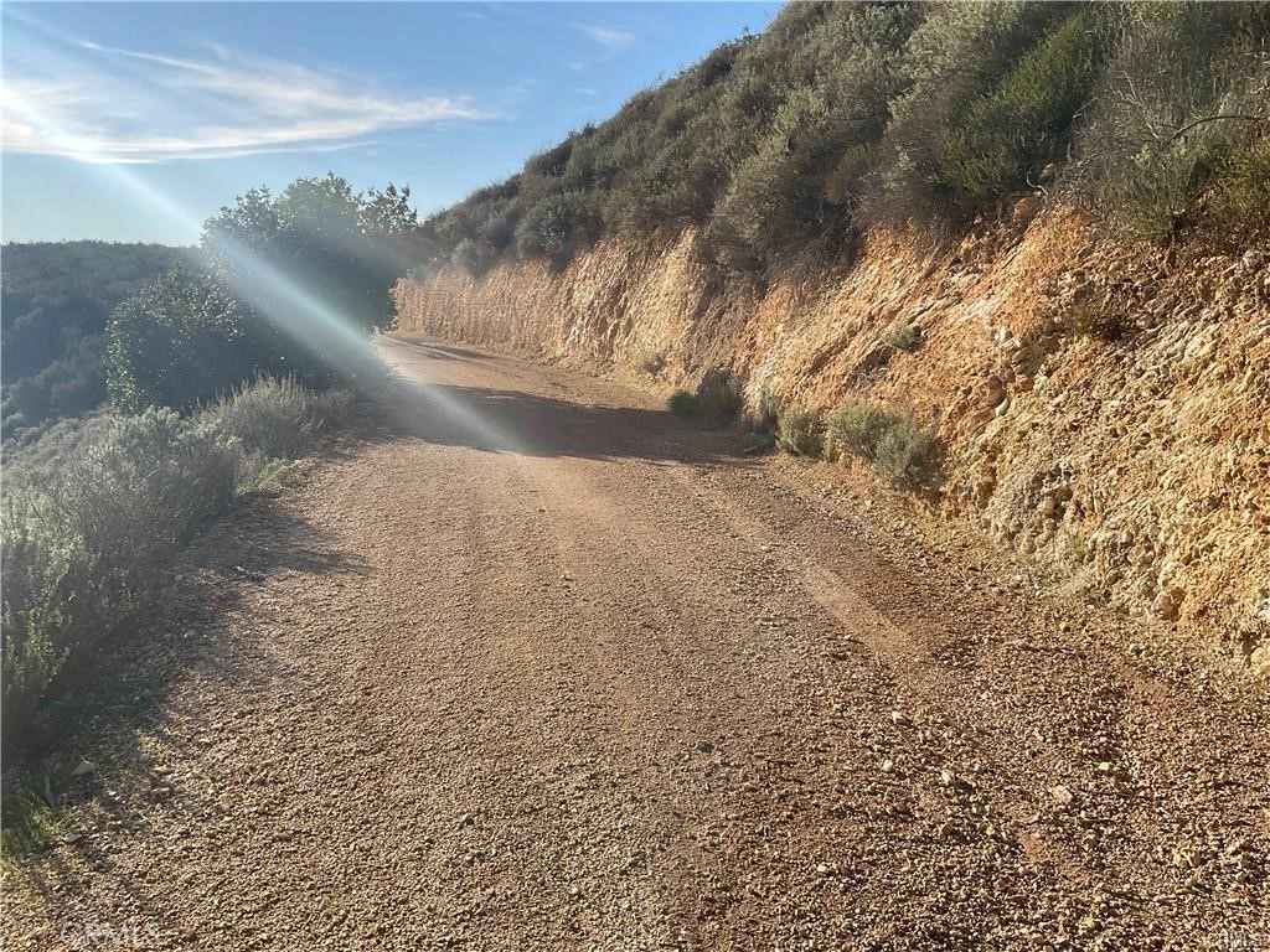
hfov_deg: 61.7
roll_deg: +2.7
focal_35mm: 29
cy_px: 476
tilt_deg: -11.5
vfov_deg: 48.2
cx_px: 635
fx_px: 1064
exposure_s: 1/1675
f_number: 1.8
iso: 16
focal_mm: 3
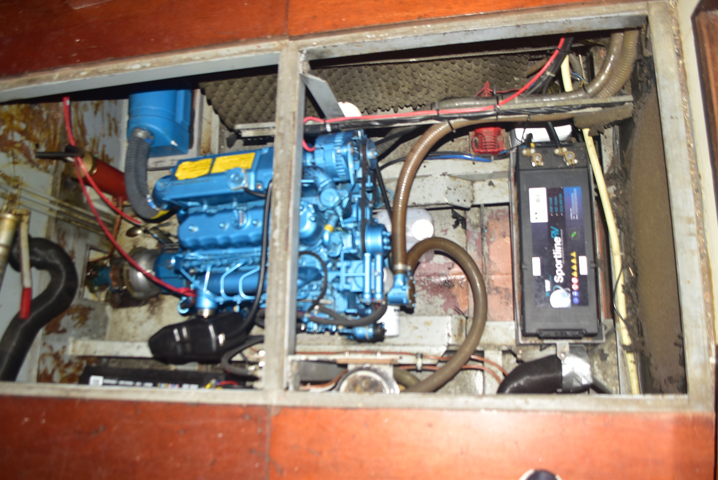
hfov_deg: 67.3
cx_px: 359
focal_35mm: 27
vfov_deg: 48.0
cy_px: 240
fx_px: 539
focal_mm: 18
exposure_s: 1/200
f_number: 3.5
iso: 100
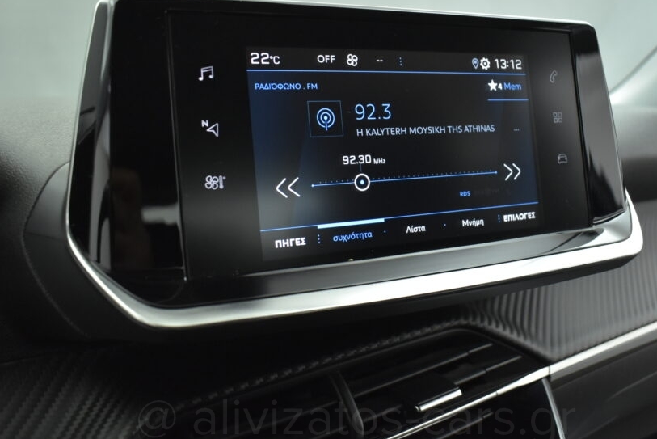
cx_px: 356
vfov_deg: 38.8
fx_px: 621
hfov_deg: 55.7
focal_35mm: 34
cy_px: 183
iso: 1600
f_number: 3.5
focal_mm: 18
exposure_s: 1/80
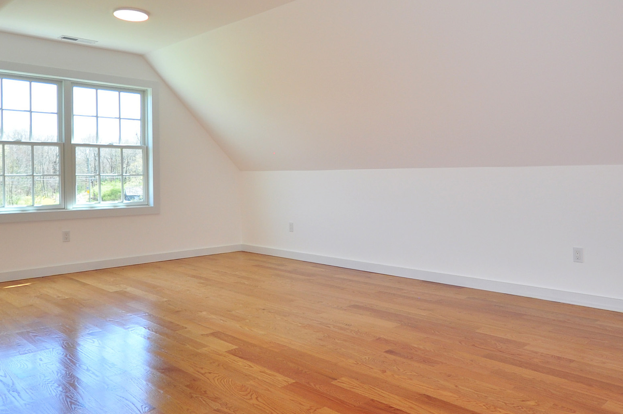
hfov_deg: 60.3
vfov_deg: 42.0
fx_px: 535
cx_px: 341
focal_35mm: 31
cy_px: 158
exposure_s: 1/125
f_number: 4.2
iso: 200
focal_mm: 11
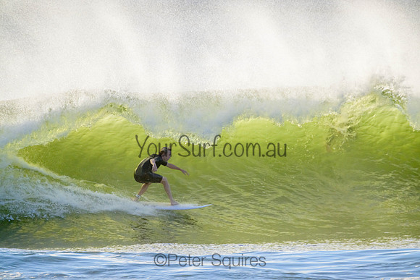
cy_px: 140
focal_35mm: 800
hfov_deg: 2.6
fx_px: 9335
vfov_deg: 1.7
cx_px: 210
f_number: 11
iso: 1250
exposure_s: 1/2000
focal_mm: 800
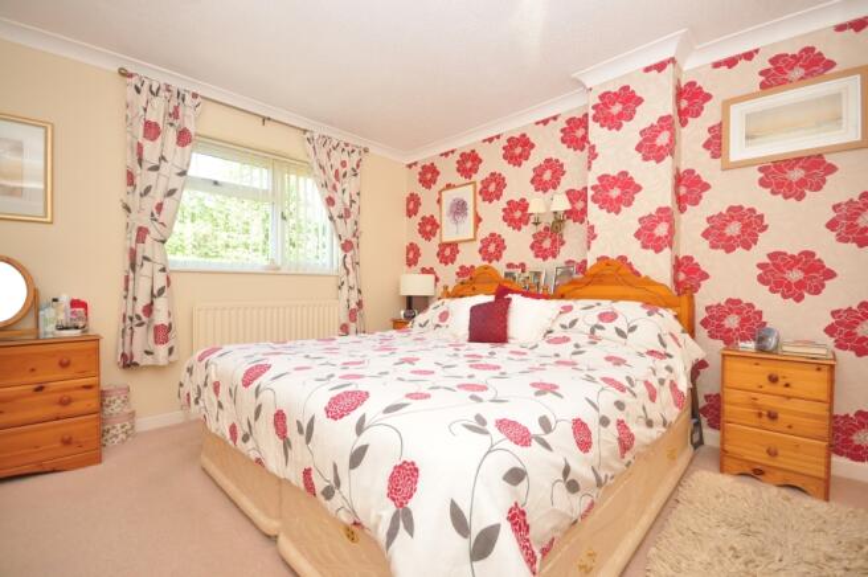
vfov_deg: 71.9
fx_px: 397
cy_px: 288
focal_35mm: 16
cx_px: 434
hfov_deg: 95.0
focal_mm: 11
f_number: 4.2
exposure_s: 1/60
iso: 200
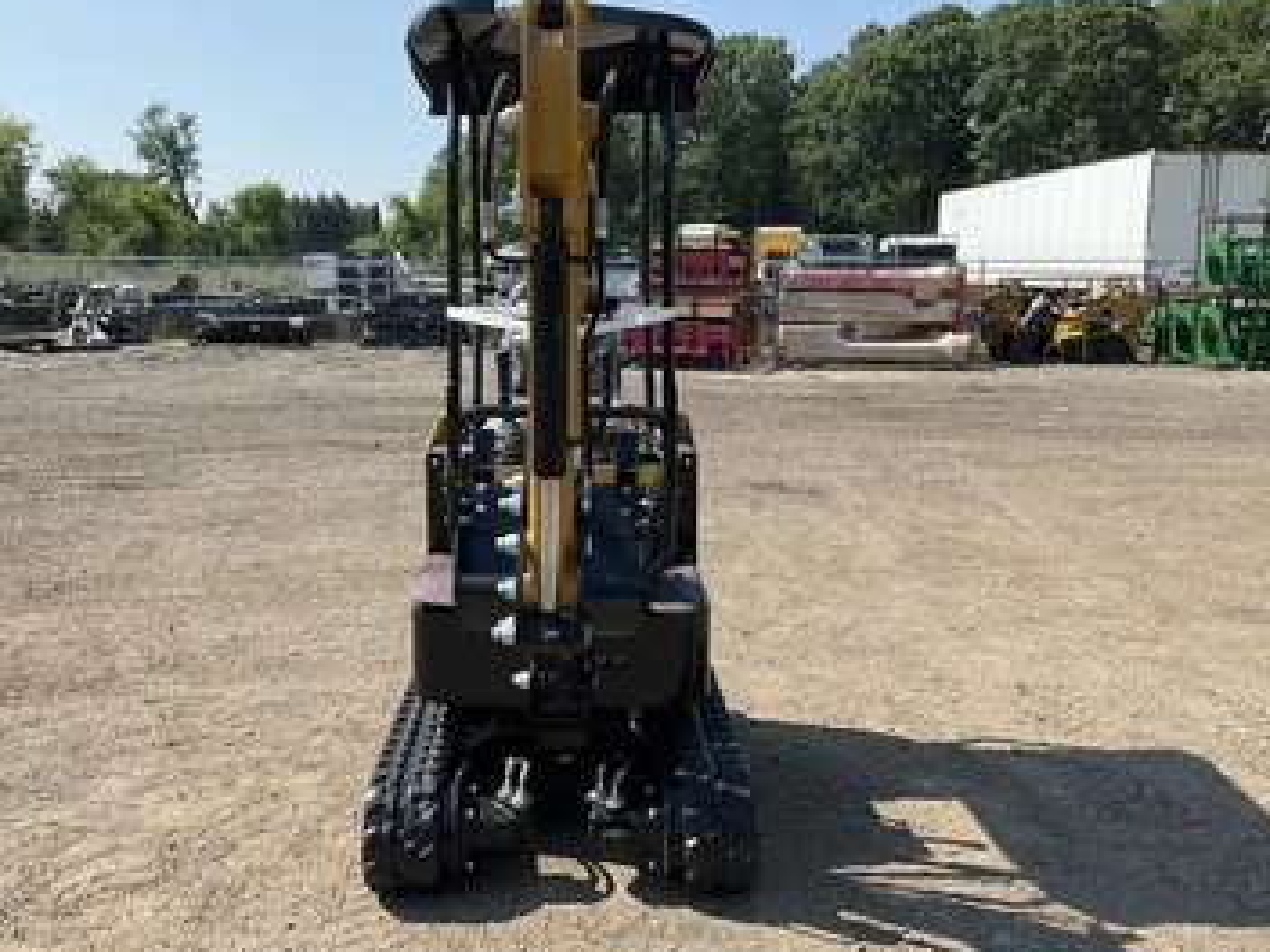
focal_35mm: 33
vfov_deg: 42.9
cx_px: 577
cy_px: 451
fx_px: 1211
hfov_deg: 55.3
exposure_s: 1/1412
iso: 25
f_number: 1.8
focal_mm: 3
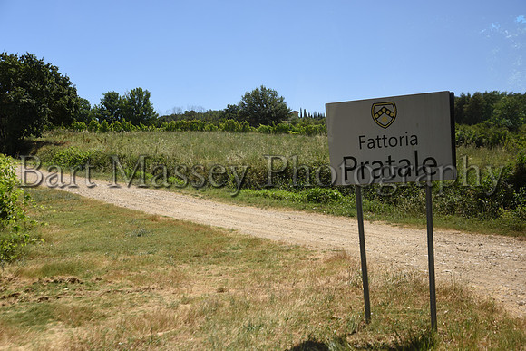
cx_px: 263
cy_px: 176
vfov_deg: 24.6
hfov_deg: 36.2
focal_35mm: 55
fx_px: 804
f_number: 7.1
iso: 140
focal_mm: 55
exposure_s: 1/320
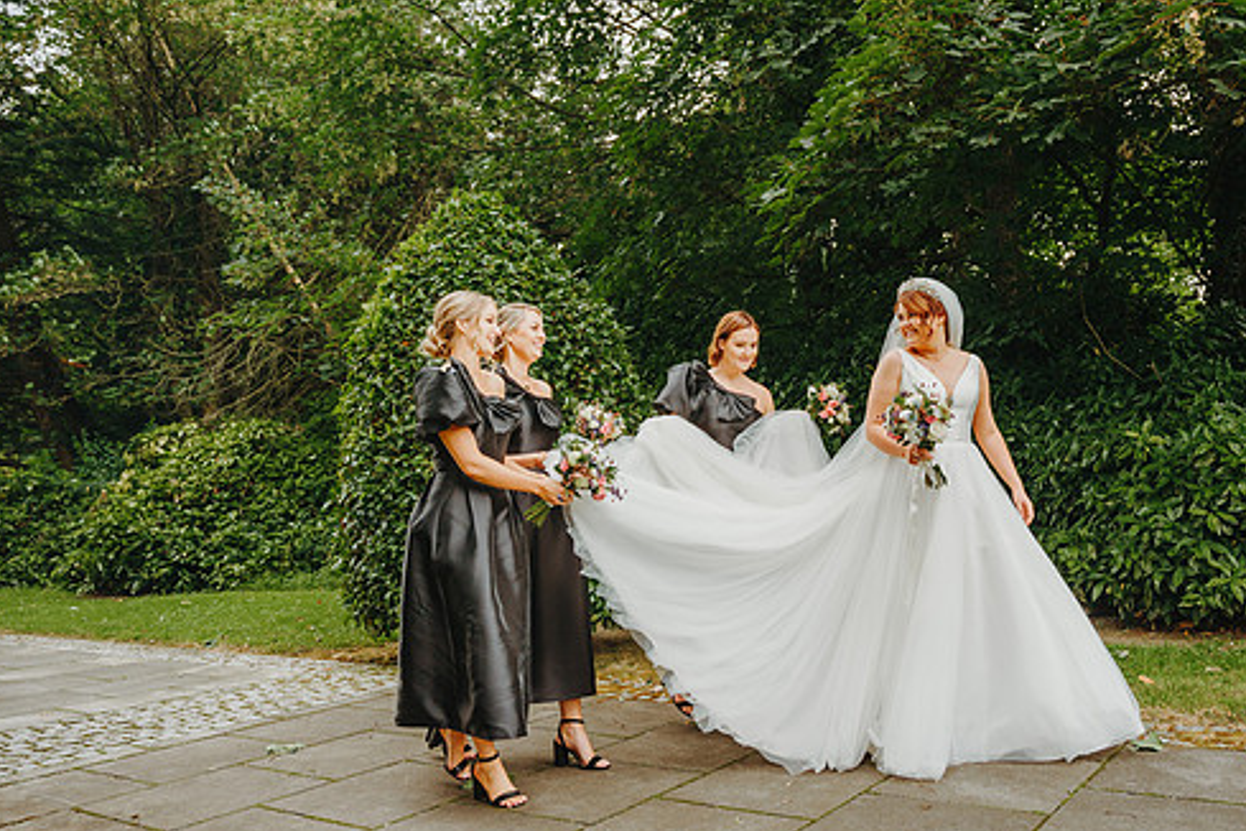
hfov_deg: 59.6
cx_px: 770
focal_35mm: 31
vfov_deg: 42.3
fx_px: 1073
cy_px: 376
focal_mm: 24
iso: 200
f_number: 2.8
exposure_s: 1/400
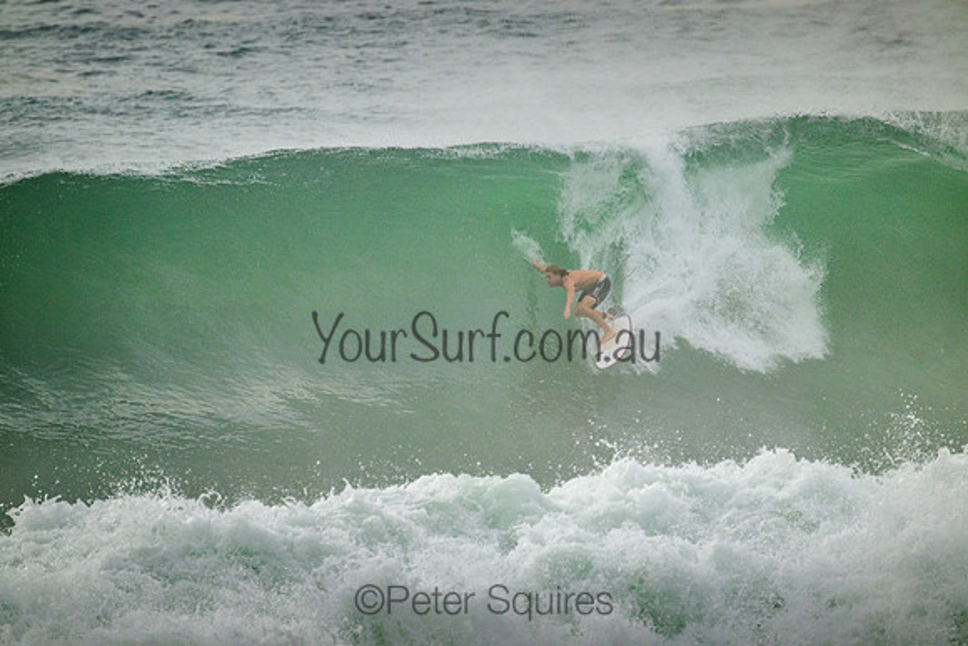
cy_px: 323
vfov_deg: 1.7
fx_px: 21515
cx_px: 484
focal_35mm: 800
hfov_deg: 2.6
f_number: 11
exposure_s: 1/2500
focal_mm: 800
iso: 1600
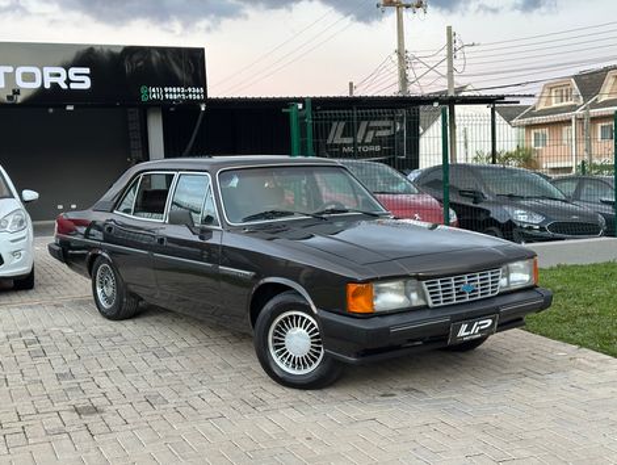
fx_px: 857
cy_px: 232
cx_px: 308
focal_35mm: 48
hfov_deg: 39.6
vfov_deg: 30.3
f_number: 1.78
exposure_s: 1/60
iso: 250
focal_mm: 6.86
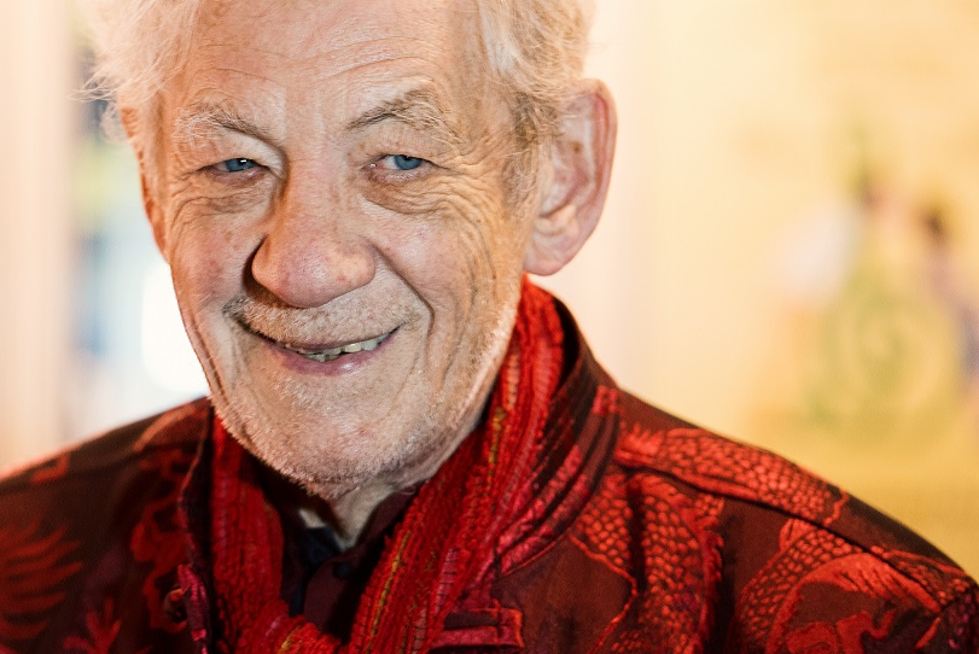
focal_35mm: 244
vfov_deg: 5.6
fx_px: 6640
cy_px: 212
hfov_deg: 8.4
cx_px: 342
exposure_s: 1/125
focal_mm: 165
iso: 1250
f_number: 2.8
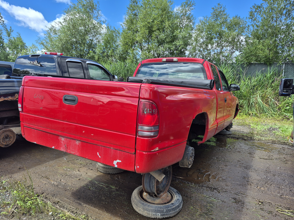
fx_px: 204
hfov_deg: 71.6
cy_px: 113
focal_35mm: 24
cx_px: 148
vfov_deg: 56.8
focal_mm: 5.4
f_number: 1.8
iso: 25
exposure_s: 1/782
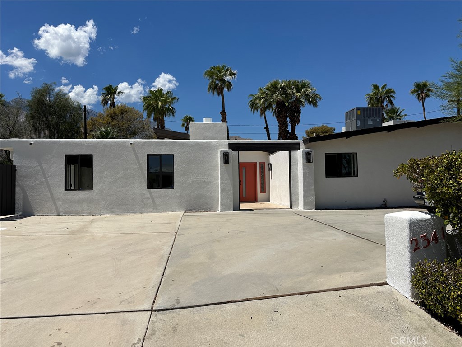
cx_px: 231
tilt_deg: +2.6
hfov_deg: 71.6
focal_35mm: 24
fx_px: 320
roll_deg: +0.8
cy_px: 174
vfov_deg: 56.8
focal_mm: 6.86
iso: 80
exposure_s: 1/10753
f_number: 1.78
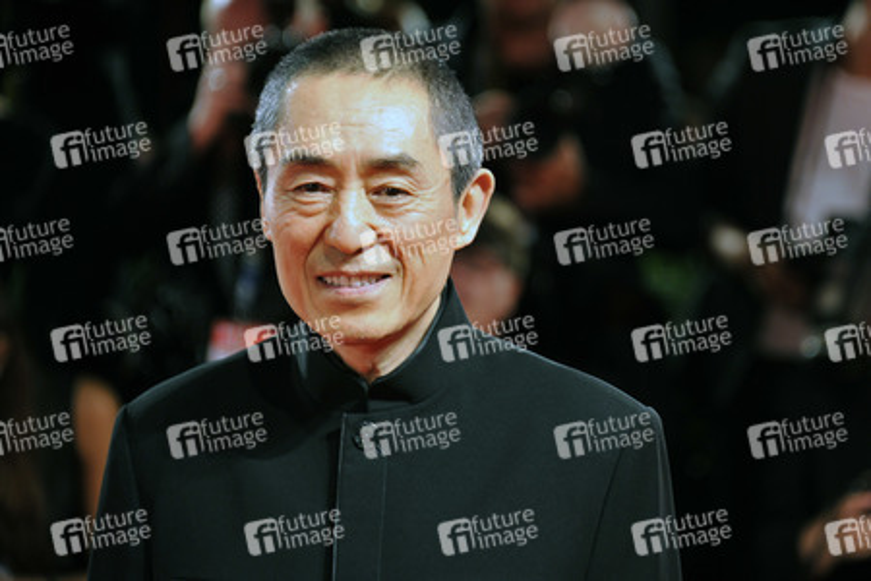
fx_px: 7258
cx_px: 436
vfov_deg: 4.6
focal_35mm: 300
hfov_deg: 6.9
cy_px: 290
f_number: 5.6
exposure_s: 1/100
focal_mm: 300
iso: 1600
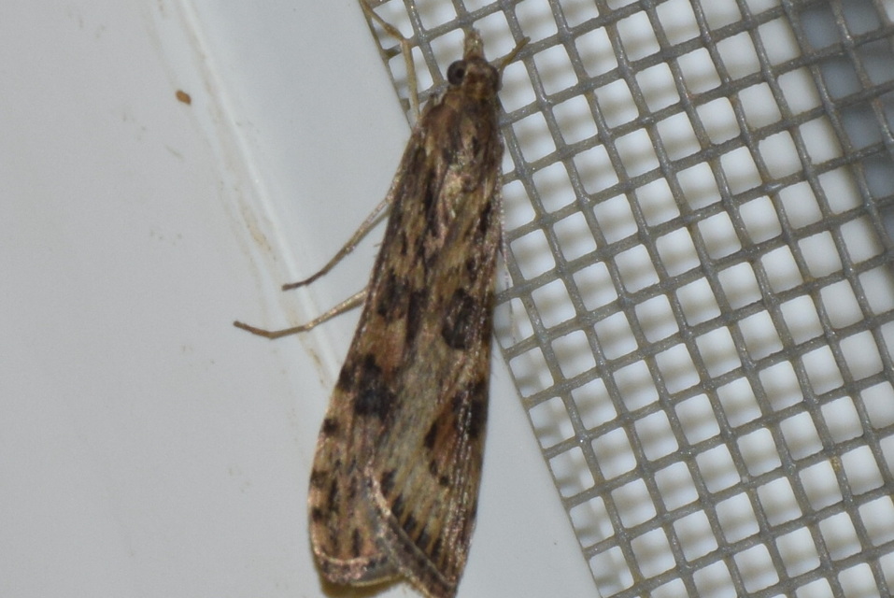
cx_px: 447
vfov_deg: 6.6
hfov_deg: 9.8
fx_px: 5220
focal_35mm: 210
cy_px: 299
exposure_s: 1/60
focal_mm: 140
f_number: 5.6
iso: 320
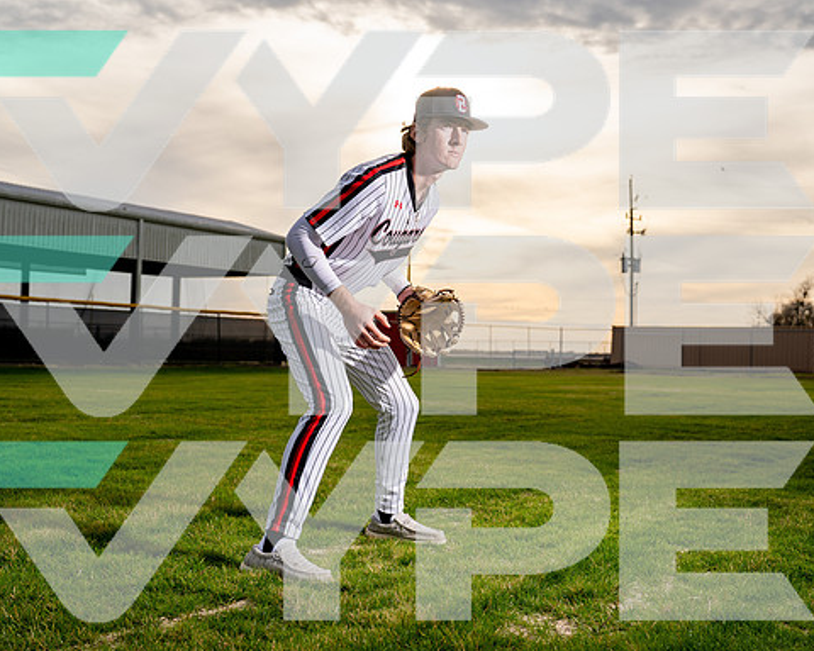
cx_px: 388
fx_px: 1012
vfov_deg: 35.7
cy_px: 326
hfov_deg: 43.8
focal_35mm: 42
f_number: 4
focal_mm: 37
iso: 100
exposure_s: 1/1000
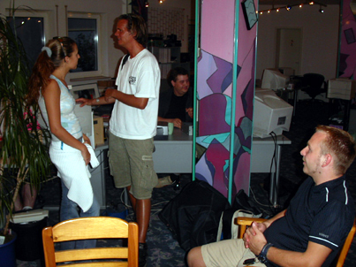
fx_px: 391
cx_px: 178
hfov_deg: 49.0
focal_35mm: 38
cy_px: 134
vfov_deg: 37.7
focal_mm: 7.8
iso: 105
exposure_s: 1/30
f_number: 2.8
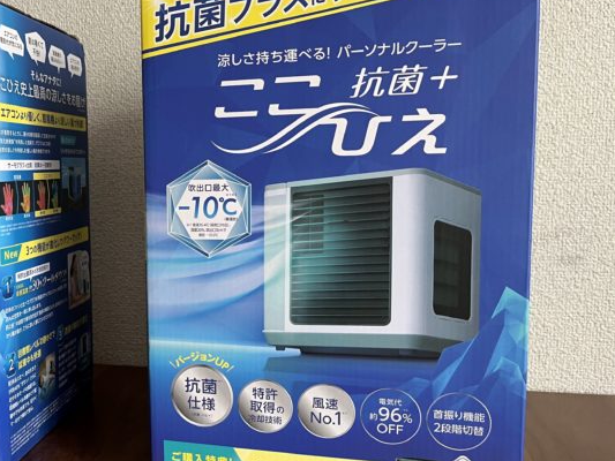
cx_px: 143
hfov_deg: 45.0
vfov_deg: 36.0
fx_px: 711
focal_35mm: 40
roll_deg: +0.6
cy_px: 245
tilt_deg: -6.9
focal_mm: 5.1
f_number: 1.6
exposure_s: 1/86
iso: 125
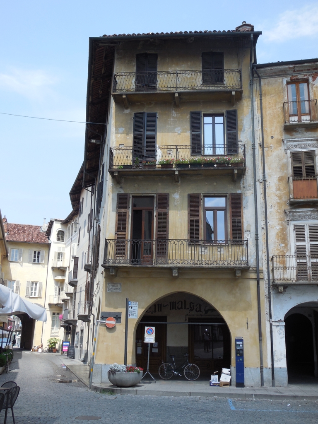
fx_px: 490
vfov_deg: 46.8
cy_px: 212
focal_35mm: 40
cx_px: 159
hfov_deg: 36.0
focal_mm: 7.1
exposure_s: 1/800
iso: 125
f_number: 3.6
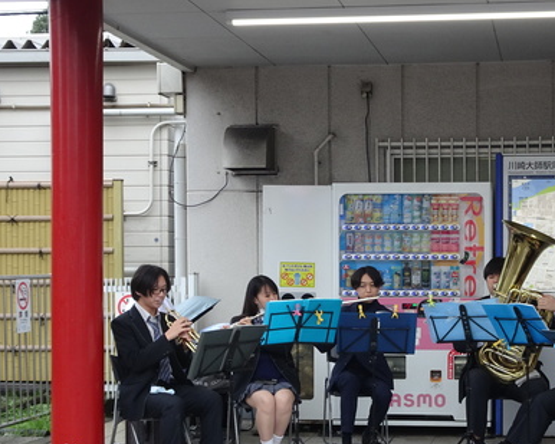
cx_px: 408
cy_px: 302
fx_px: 1265
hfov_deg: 24.5
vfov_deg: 19.8
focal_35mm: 77
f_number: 4.5
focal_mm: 8.51
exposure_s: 1/50
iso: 125
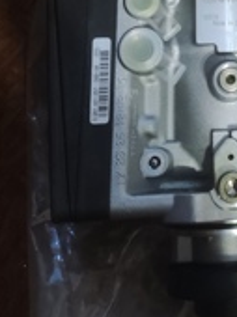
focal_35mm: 48
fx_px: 439
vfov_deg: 30.8
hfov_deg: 27.5
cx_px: 264
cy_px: -99
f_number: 1.79
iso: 3047
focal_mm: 4.74
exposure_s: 1/33
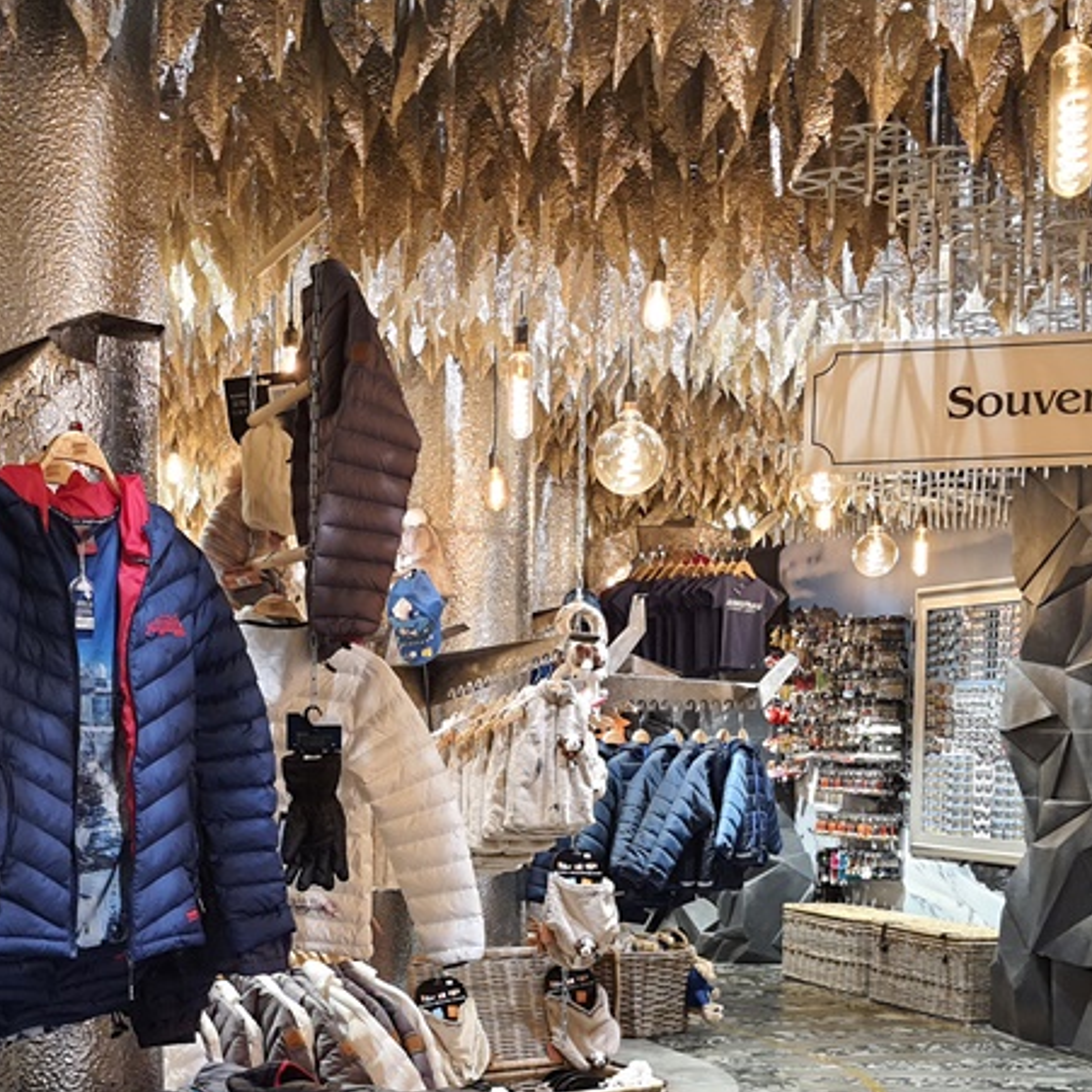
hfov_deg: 33.2
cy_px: 901
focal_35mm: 51
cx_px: 383
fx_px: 1820
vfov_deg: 32.3
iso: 160
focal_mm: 4.32
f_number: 1.7
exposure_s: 1/60
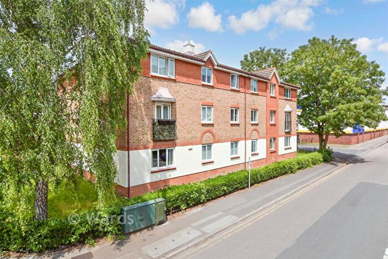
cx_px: 194
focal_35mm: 19
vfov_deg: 64.6
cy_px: 130
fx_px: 205
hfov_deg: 86.9
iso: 400
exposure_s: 1/1600
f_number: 8
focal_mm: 13
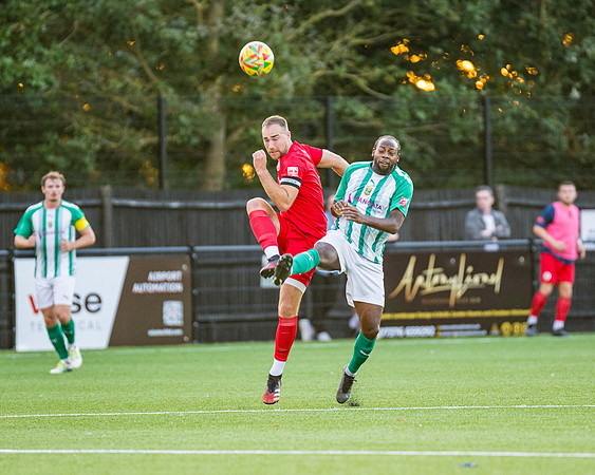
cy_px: 240
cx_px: 330
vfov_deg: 3.2
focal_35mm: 477
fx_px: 8401
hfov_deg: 4.1
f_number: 2.8
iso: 1250
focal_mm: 300
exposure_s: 1/500
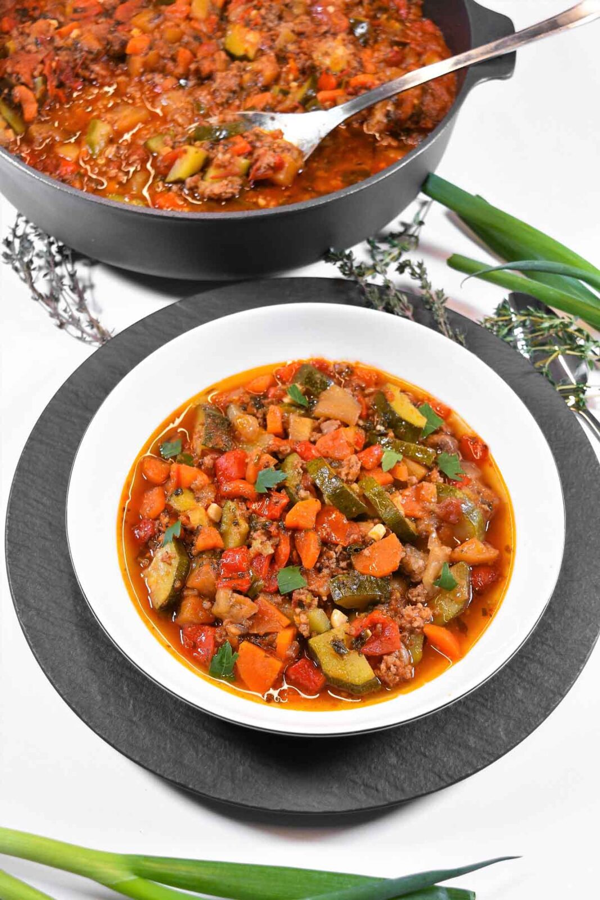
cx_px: 300
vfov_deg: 46.4
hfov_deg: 31.9
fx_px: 1050
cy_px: 450
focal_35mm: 42
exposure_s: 1/60
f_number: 5.6
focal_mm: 28
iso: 500
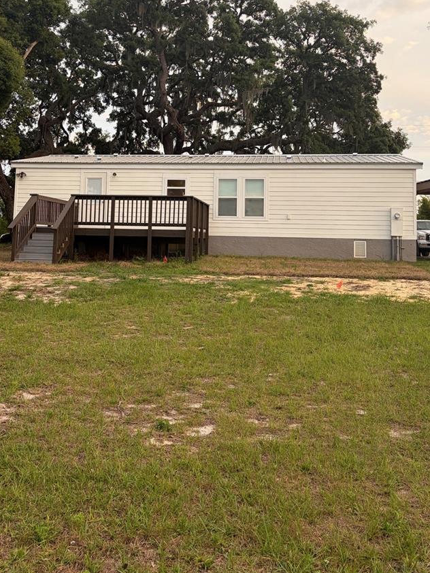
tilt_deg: +4.7
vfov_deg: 49.4
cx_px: 192
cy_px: 195
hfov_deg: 38.6
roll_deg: -1.7
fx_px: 613
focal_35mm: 37
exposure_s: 1/123
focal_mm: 5.96
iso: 32
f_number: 1.6
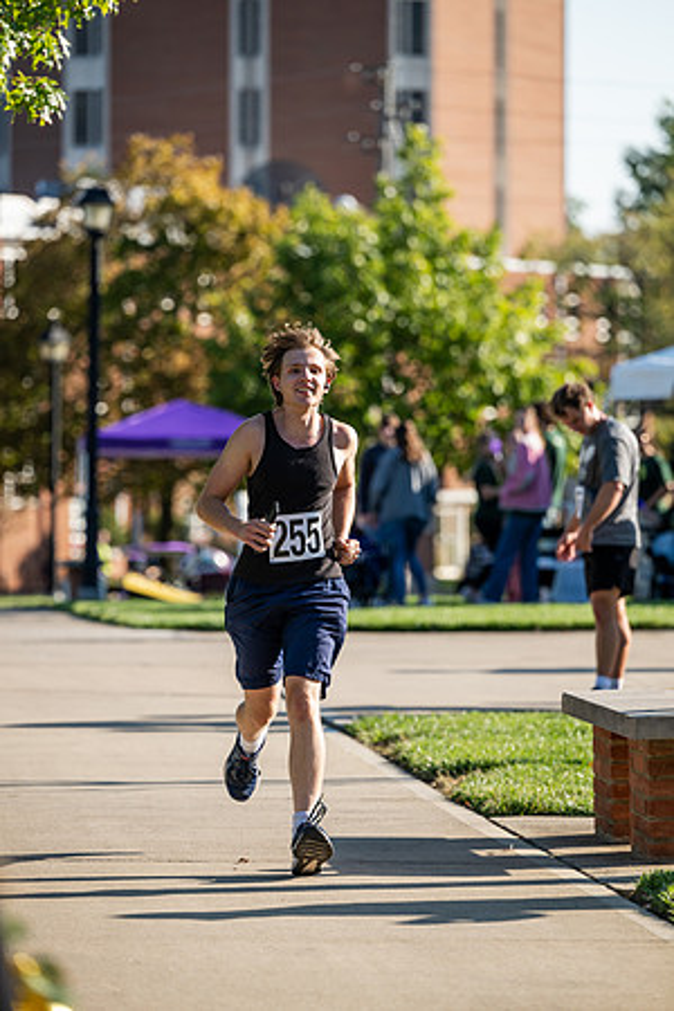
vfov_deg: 11.7
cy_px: 506
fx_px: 4914
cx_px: 337
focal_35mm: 175
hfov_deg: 7.8
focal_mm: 175
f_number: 3.5
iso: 160
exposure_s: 1/1000
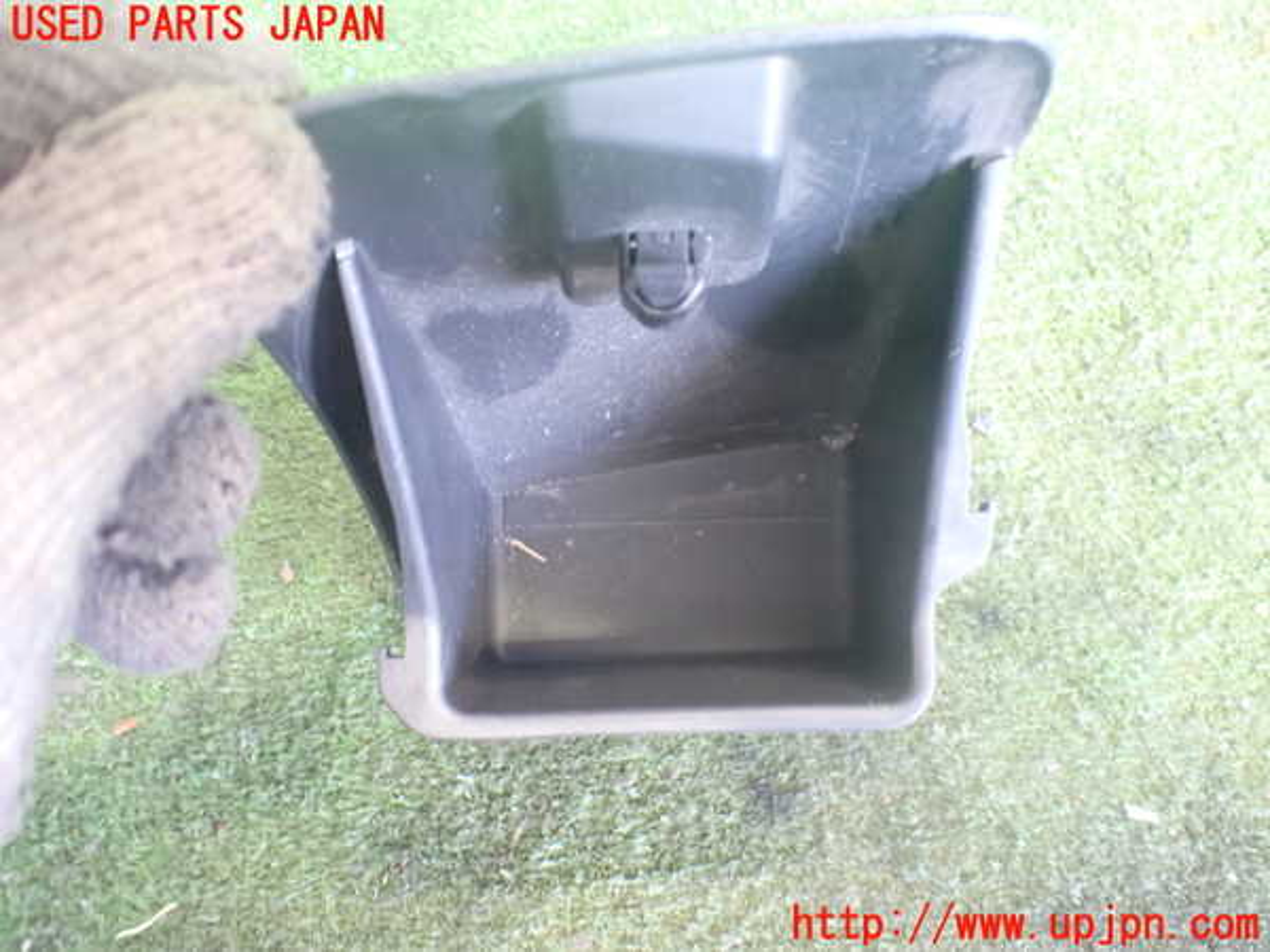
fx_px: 1101
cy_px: 476
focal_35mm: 30
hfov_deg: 60.0
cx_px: 635
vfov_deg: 46.8
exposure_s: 1/30
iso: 1250
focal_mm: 5.4
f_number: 2.3
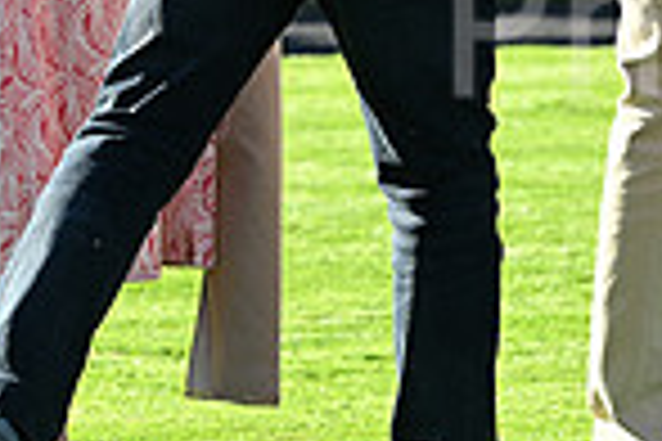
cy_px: -187
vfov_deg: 2.1
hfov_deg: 3.1
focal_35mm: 669
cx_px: 1036
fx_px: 12301
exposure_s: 1/640
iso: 400
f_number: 5.6
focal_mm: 170
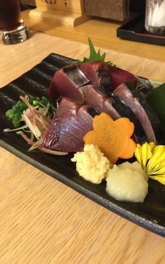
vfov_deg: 61.2
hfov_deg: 40.5
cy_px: 131
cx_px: 96
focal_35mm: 31
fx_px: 223
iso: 320
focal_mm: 4.15
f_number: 2.2
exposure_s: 1/15
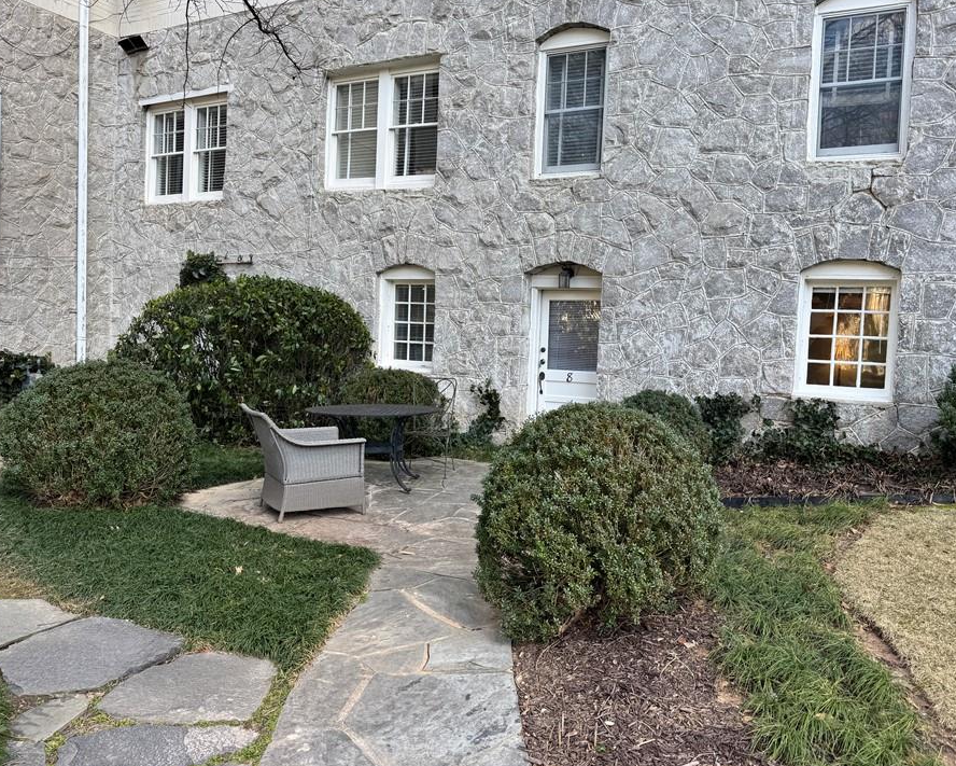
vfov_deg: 53.2
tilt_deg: -1.9
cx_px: 536
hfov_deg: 63.8
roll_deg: -2.5
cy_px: 368
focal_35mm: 27
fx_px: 764
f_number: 1.78
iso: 80
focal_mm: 6.76
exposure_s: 1/354
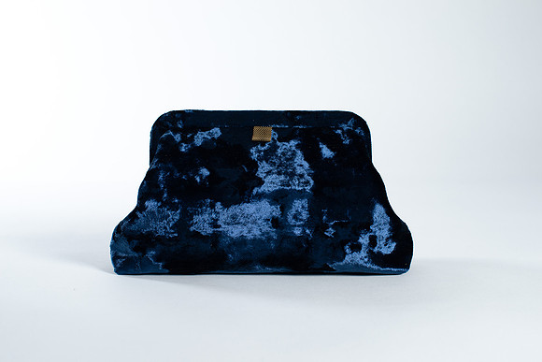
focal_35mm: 50
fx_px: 753
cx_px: 271
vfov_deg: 27.0
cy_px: 181
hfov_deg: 39.6
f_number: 7.1
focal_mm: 50
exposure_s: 1/200
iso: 200
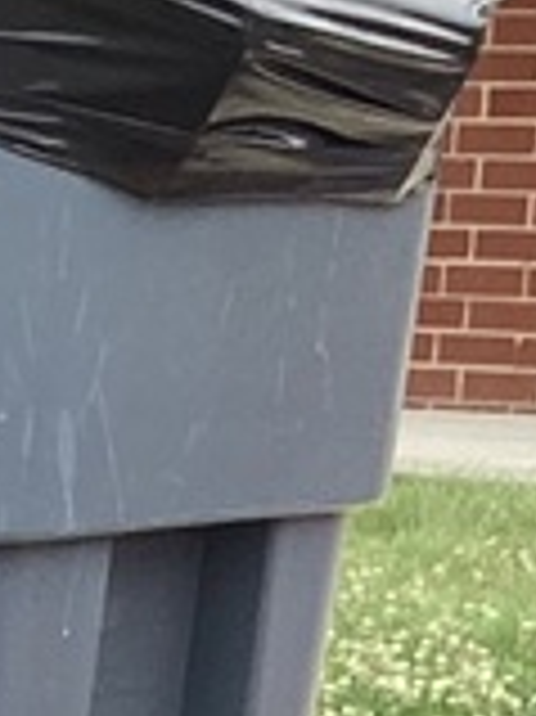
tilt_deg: -27.4
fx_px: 4135
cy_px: 2247
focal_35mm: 200
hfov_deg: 7.3
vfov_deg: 8.2
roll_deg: -1.1
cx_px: -207
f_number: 2.4
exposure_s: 1/195
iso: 25
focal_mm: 3.3
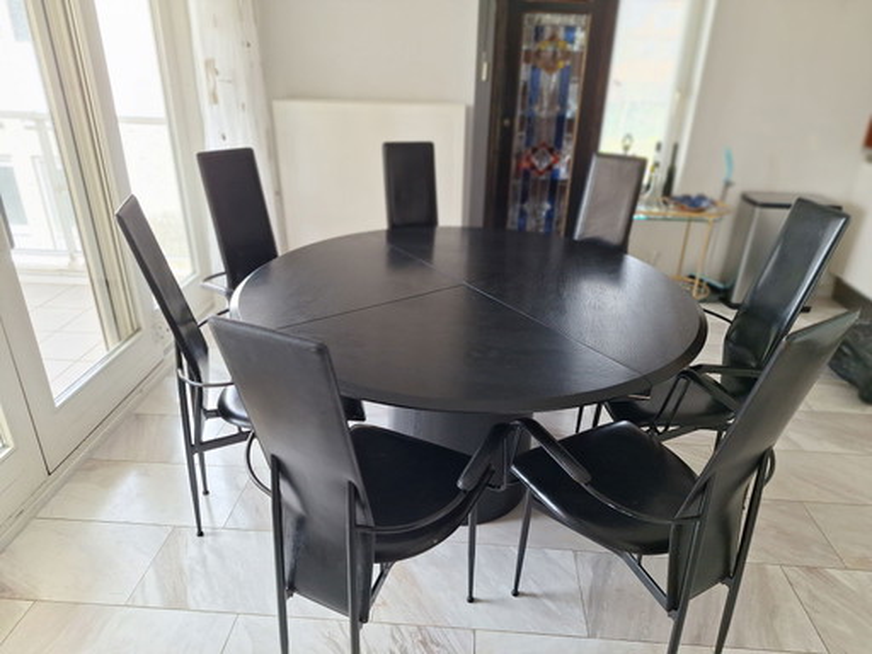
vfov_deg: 58.9
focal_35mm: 23
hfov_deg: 73.9
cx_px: 436
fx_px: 579
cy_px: 327
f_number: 1.8
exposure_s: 1/100
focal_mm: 5.54
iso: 50
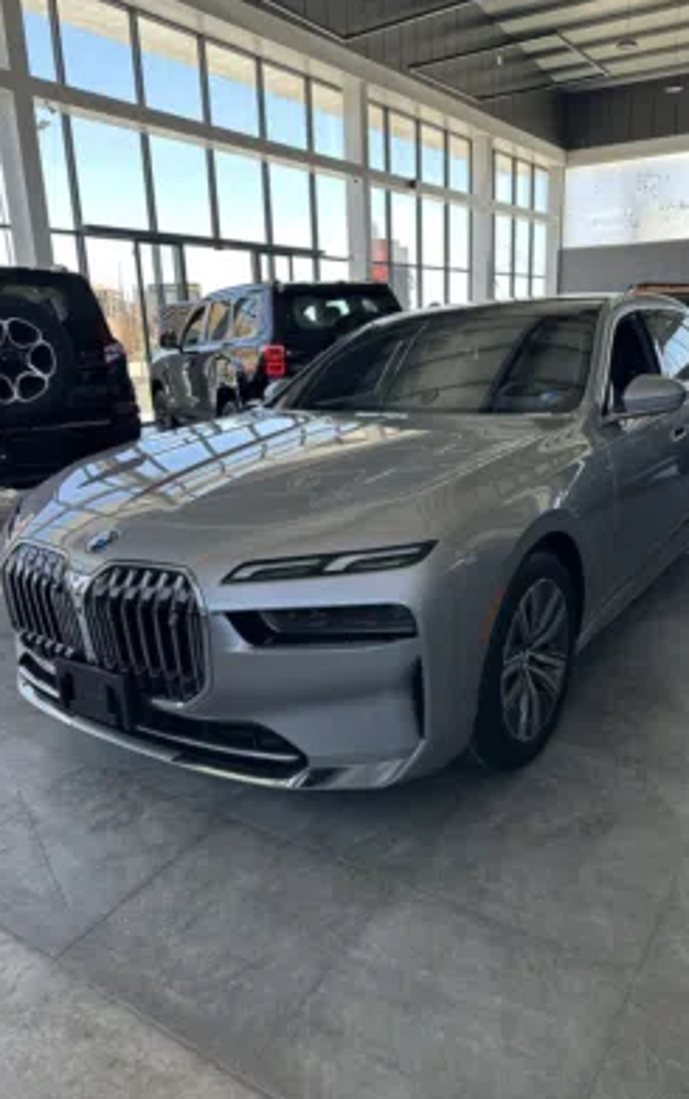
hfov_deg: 47.6
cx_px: 371
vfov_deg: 70.4
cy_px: 554
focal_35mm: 26
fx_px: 780
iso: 80
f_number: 1.78
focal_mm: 6.86
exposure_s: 1/372
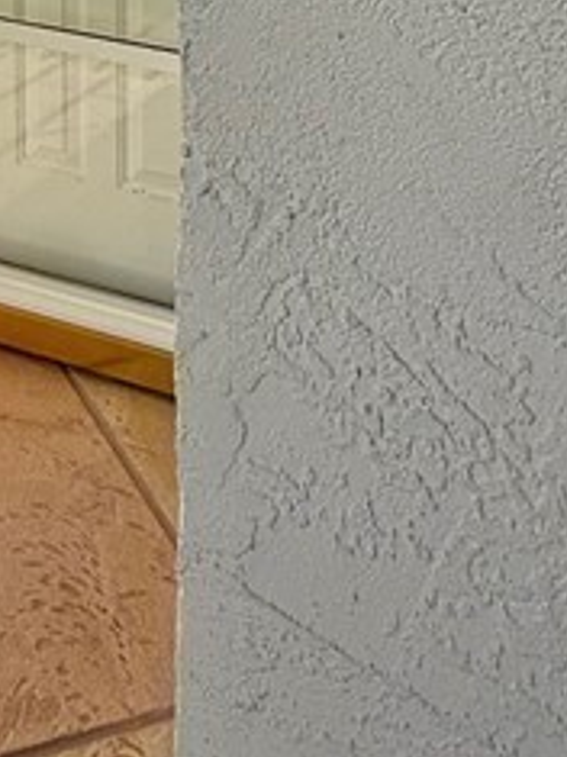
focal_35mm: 61
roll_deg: +1.0
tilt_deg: -3.5
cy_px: -374
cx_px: -84
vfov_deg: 24.6
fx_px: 1333
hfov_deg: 22.4
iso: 50
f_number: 2.2
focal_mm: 2.22
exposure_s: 1/1848
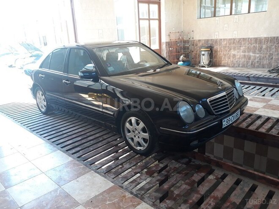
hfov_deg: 65.3
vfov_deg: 51.4
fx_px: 218
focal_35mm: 27
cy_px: 104
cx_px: 140
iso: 50
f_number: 1.7
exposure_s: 1/50
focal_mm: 3.71
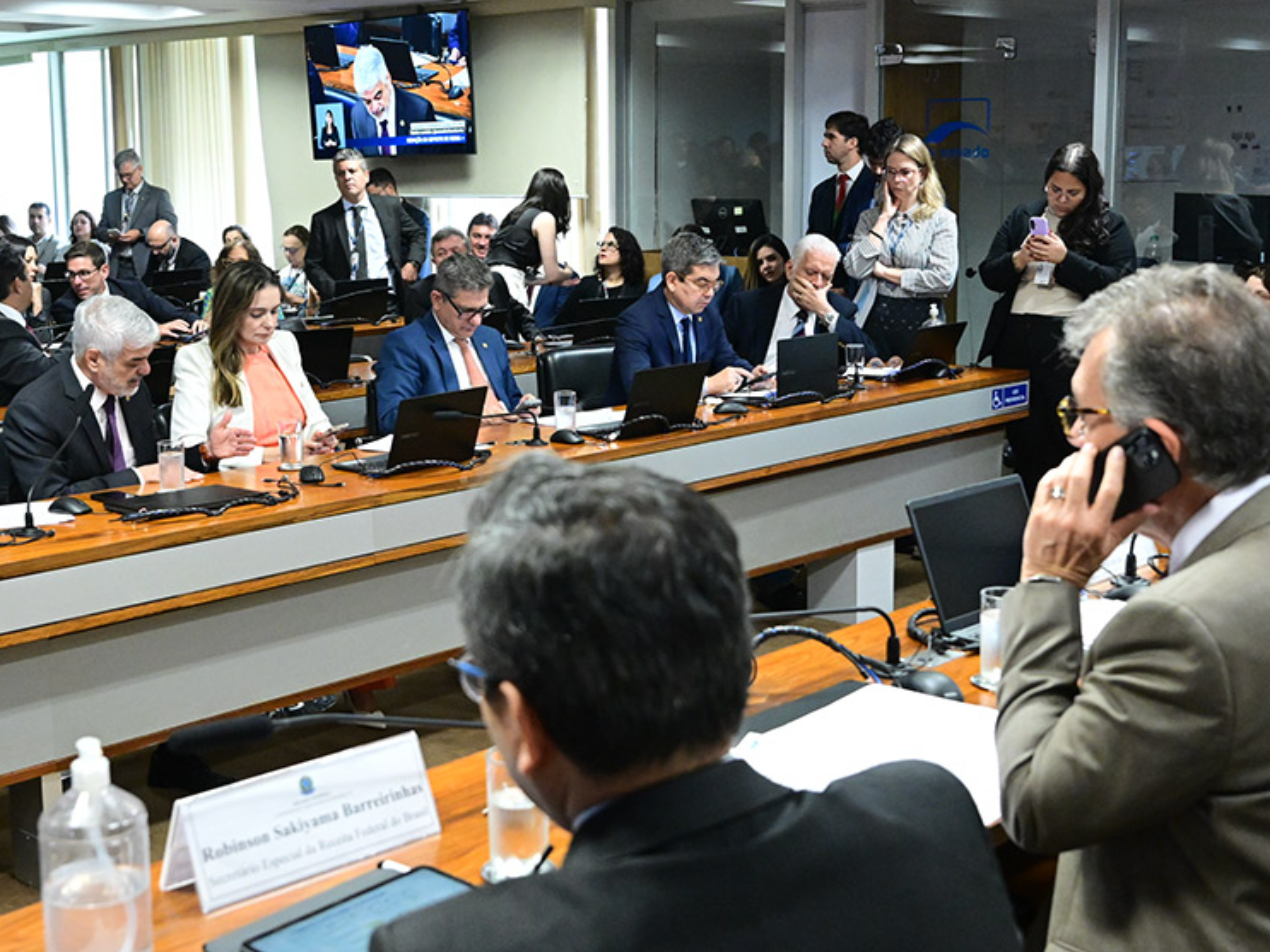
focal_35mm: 40
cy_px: 468
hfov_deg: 46.8
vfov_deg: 35.9
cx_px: 648
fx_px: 1467
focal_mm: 24
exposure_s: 1/200
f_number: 3.5
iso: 4000
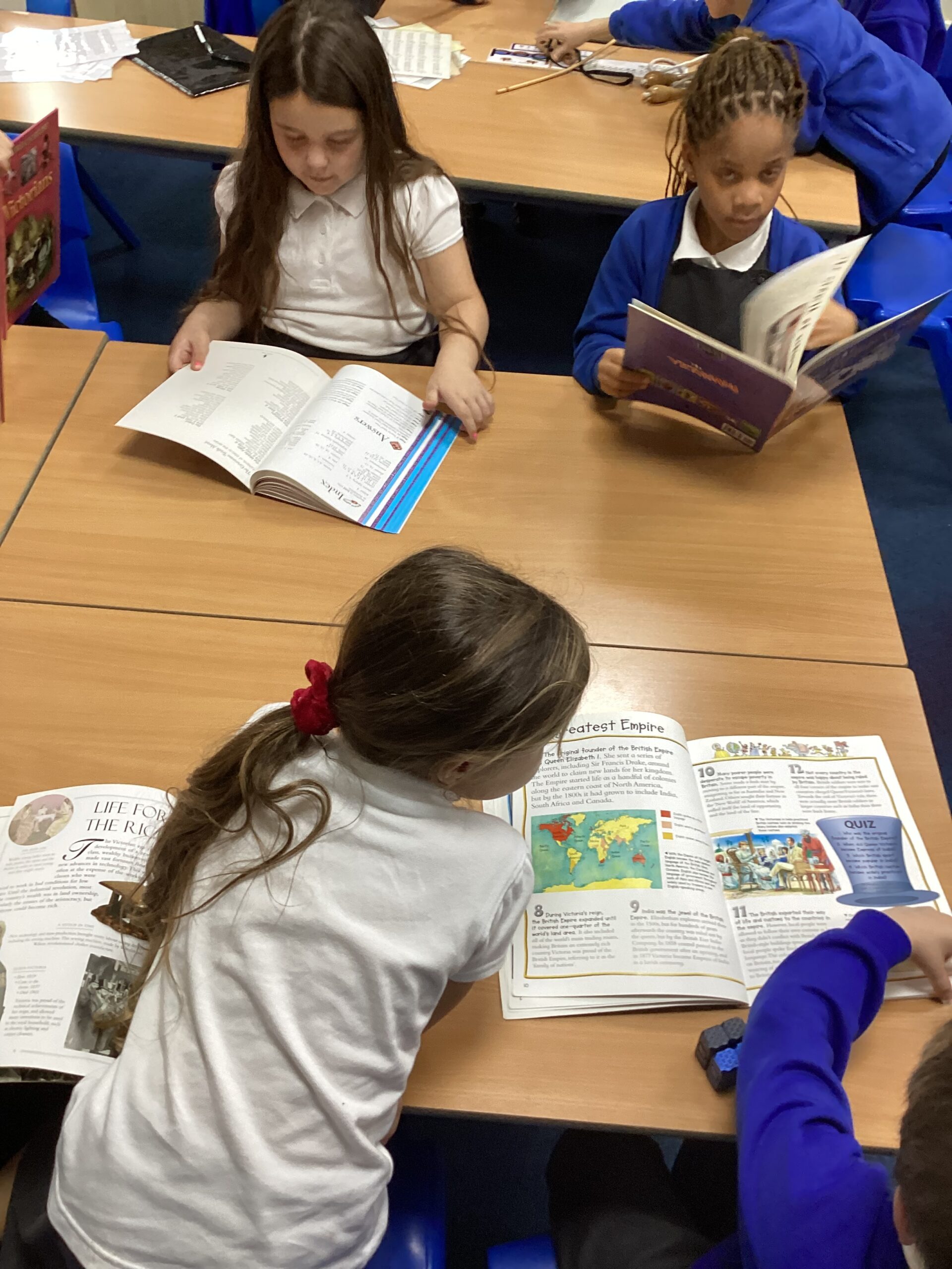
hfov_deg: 45.4
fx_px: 1137
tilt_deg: -48.4
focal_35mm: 31
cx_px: 476
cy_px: 634
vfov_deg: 58.4
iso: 125
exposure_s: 1/50
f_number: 2.4
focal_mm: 3.3
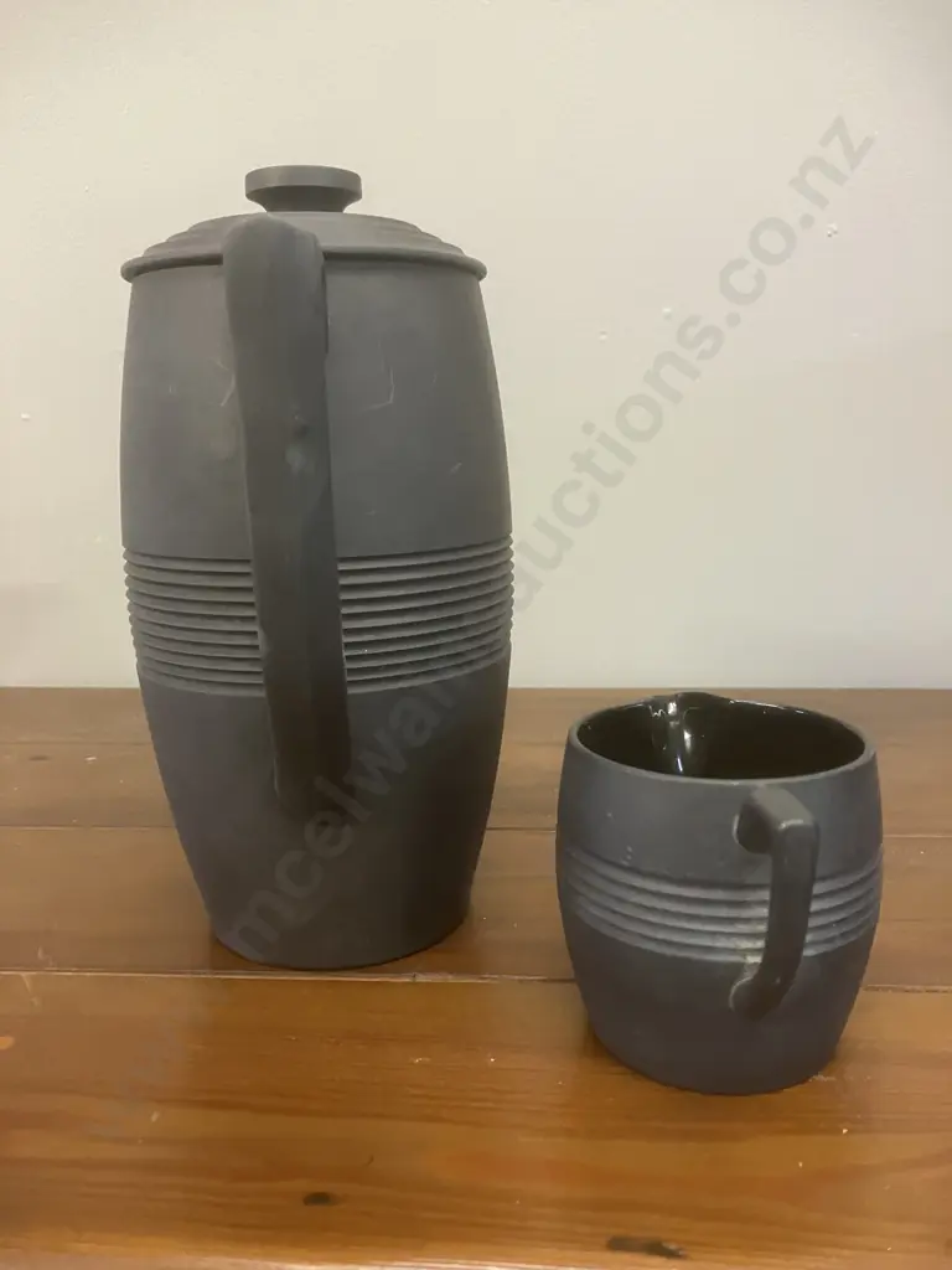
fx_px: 1027
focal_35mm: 28
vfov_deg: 63.4
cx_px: 476
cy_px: 635
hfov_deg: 49.7
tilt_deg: -10.8
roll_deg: +1.4
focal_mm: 3.99
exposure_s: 1/50
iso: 320
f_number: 1.8
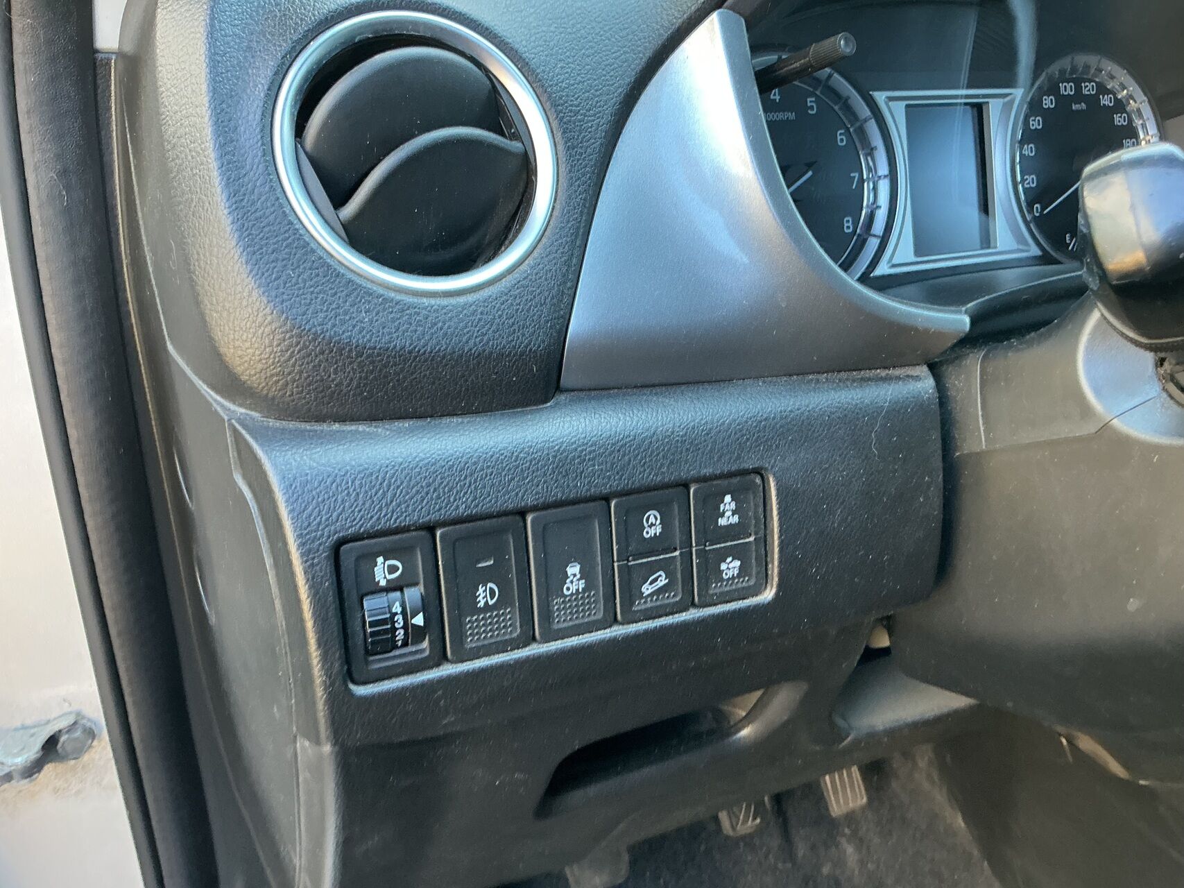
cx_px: 592
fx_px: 992
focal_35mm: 29
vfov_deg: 48.2
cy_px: 444
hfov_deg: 61.7
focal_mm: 3
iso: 100
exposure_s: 1/60
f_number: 1.8
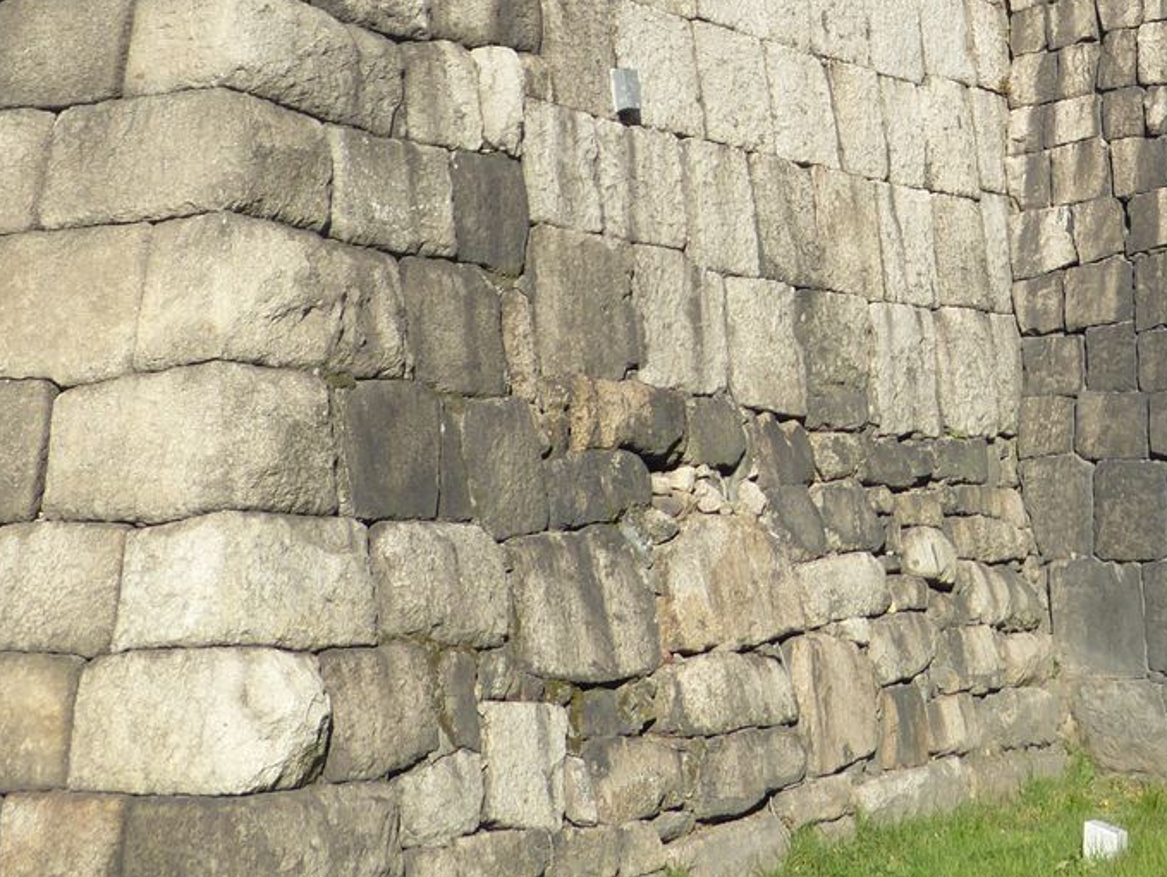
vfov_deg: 19.3
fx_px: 2462
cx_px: 999
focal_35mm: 73
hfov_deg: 26.0
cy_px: -89
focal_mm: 5.4
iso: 80
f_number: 3.5
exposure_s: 1/500
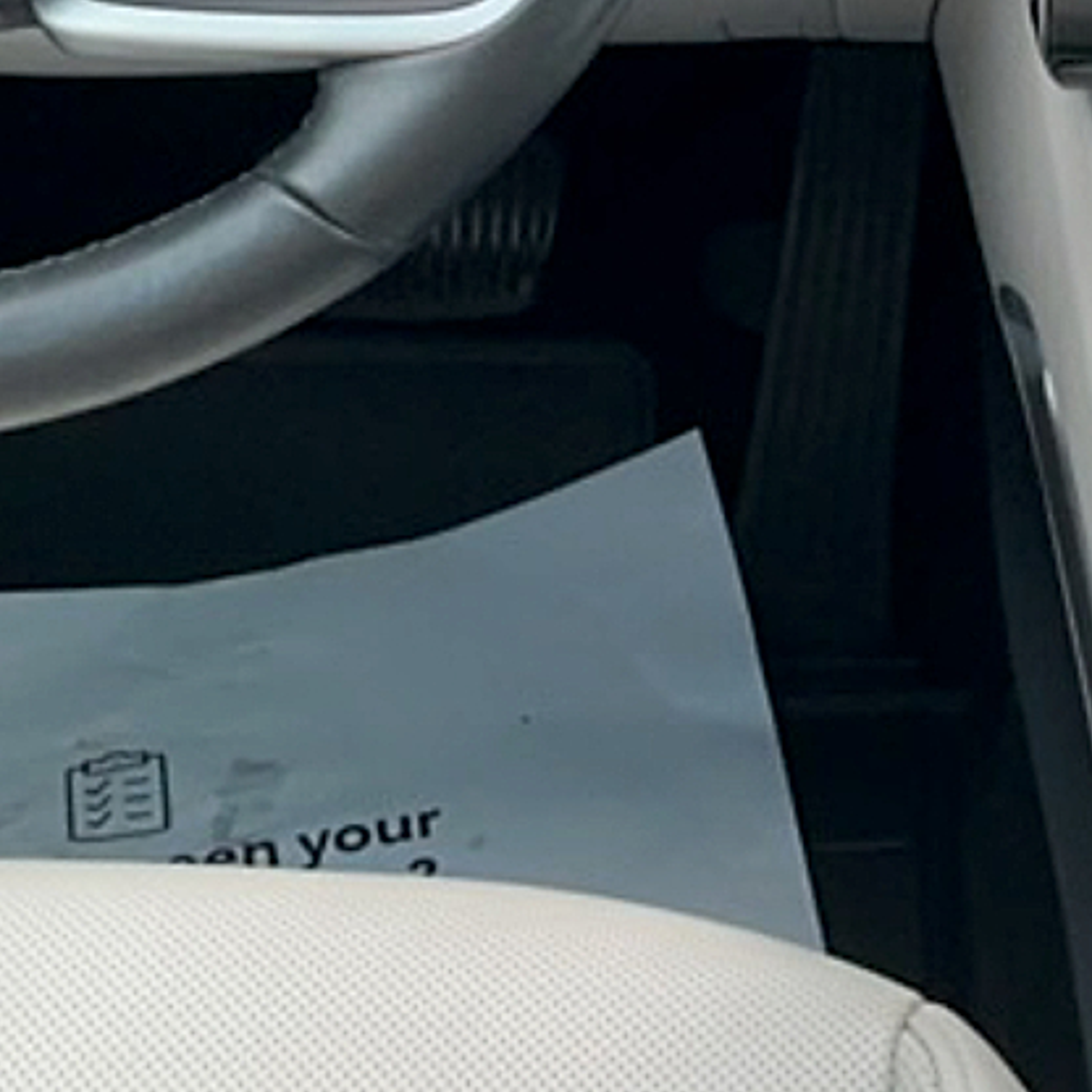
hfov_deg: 16.8
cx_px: 1042
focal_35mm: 102
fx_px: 3640
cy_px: -257
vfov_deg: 16.3
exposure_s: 1/120
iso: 32
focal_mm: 3
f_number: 1.8
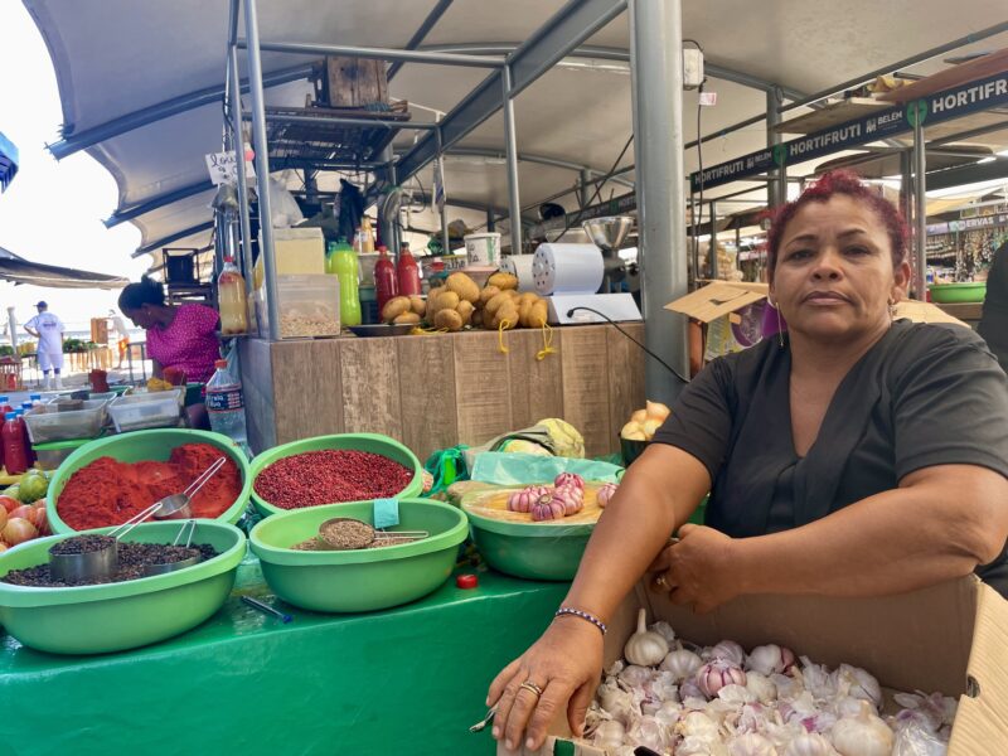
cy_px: 378
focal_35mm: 26
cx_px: 504
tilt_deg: -4.4
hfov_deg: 67.3
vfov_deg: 53.1
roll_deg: +2.2
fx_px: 757
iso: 40
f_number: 1.6
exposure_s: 1/120
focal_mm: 4.2
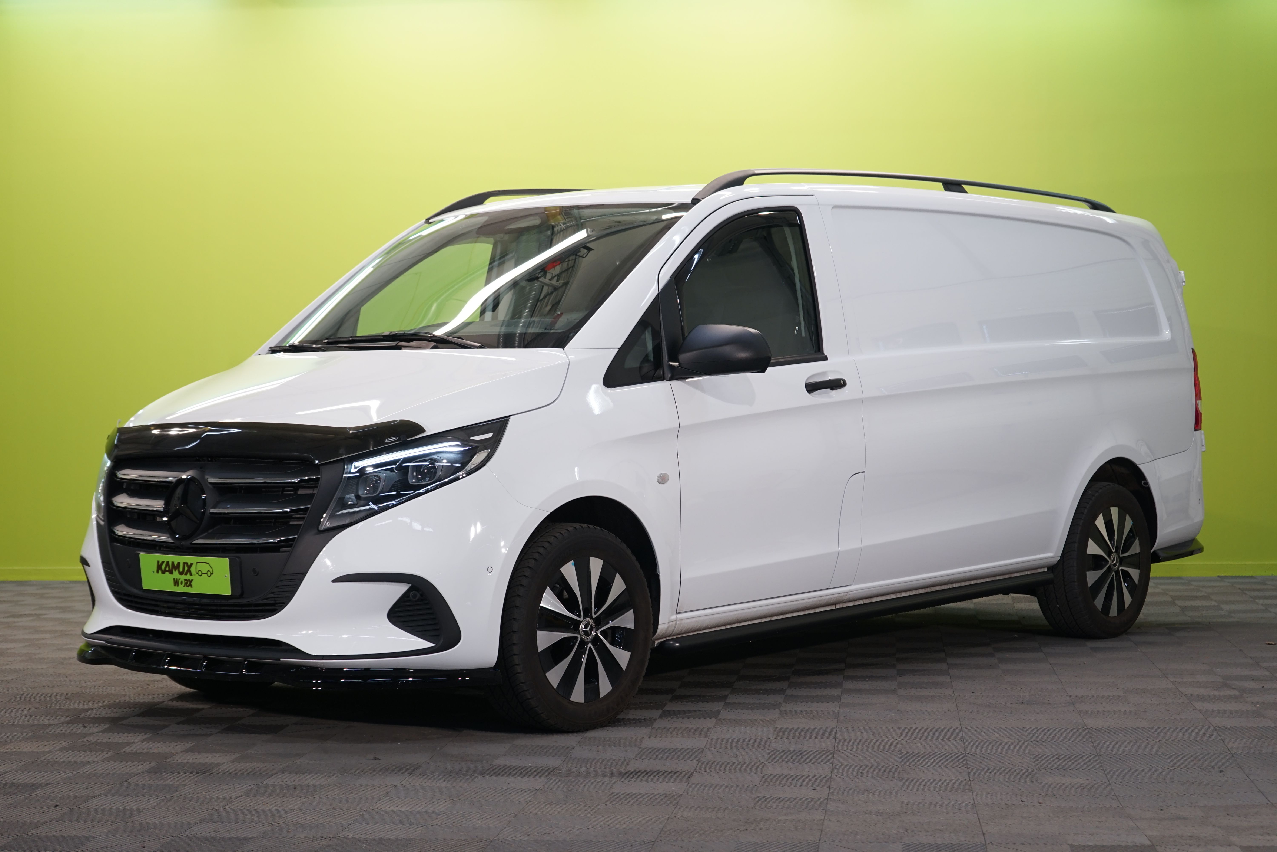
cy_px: 426
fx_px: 2376
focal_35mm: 67
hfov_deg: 30.1
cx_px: 638
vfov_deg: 20.3
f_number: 5.6
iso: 400
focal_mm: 67
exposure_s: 1/40
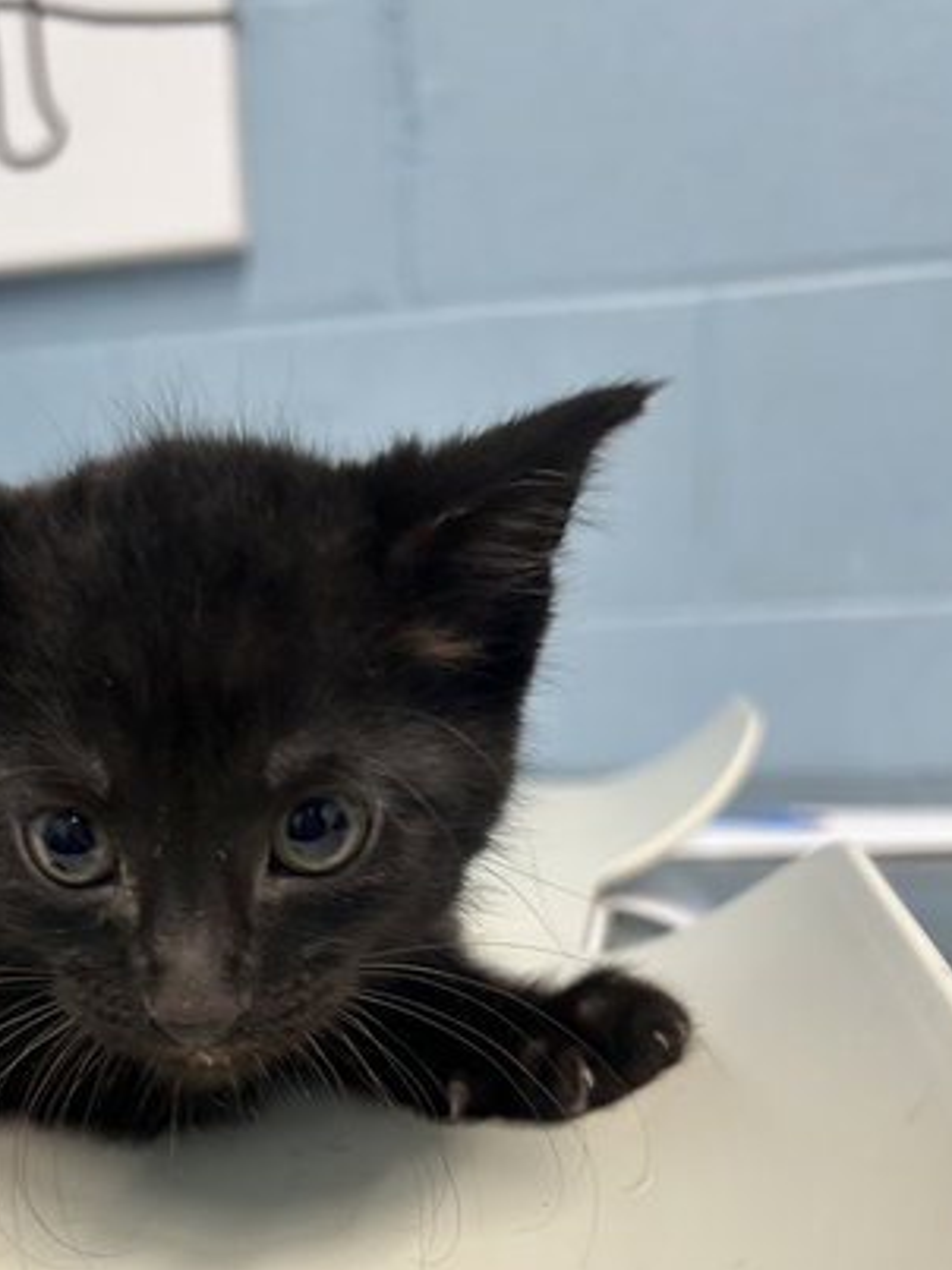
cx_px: 214
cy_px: 972
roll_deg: +2.9
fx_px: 1578
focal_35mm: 43
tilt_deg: -15.2
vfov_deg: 42.3
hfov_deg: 32.8
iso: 100
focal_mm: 5.7
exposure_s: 1/60
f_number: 1.5
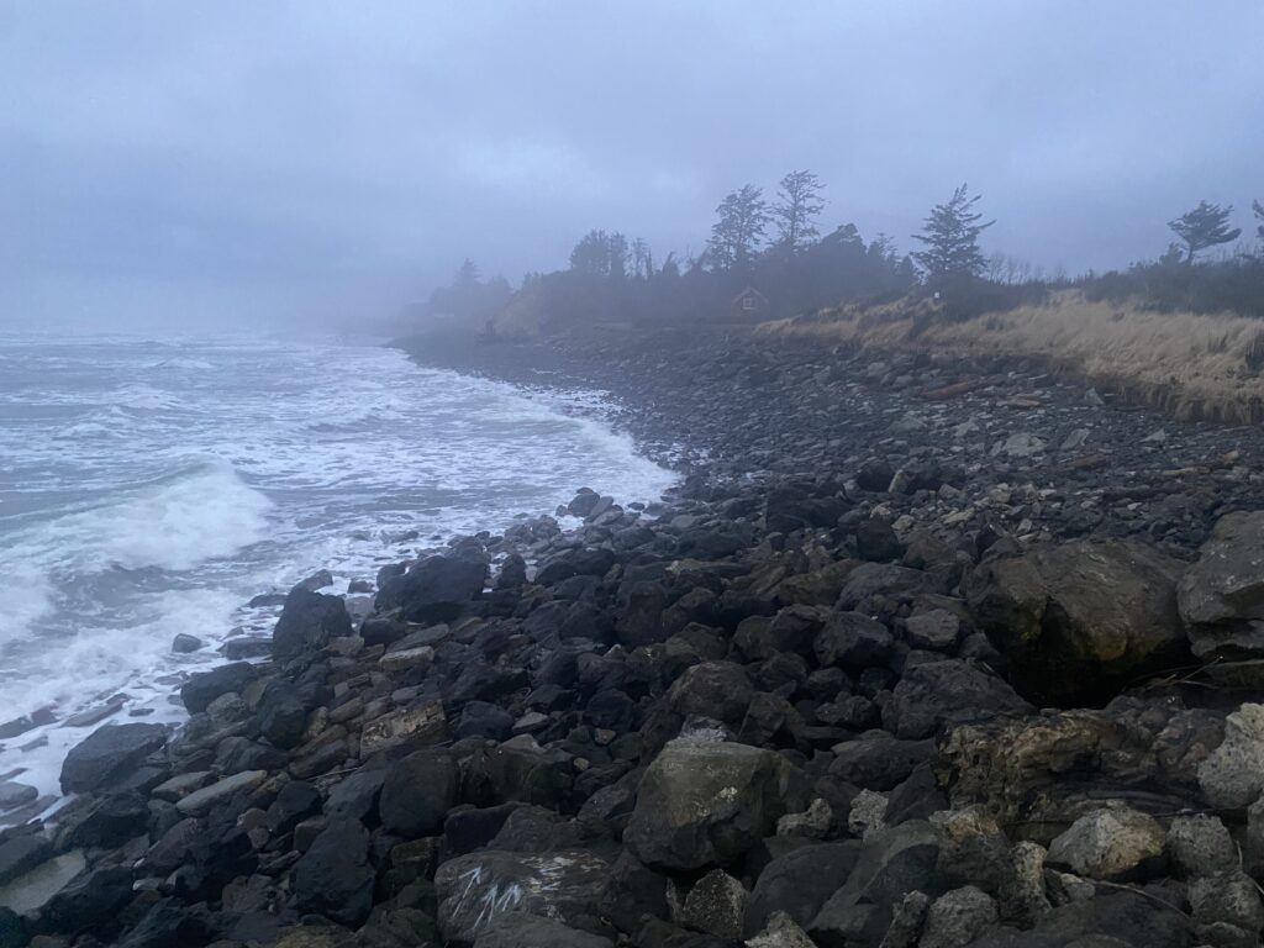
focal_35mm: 26
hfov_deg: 67.3
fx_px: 949
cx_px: 632
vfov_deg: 53.1
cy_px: 474
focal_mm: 4.25
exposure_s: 1/30
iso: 800
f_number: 1.8
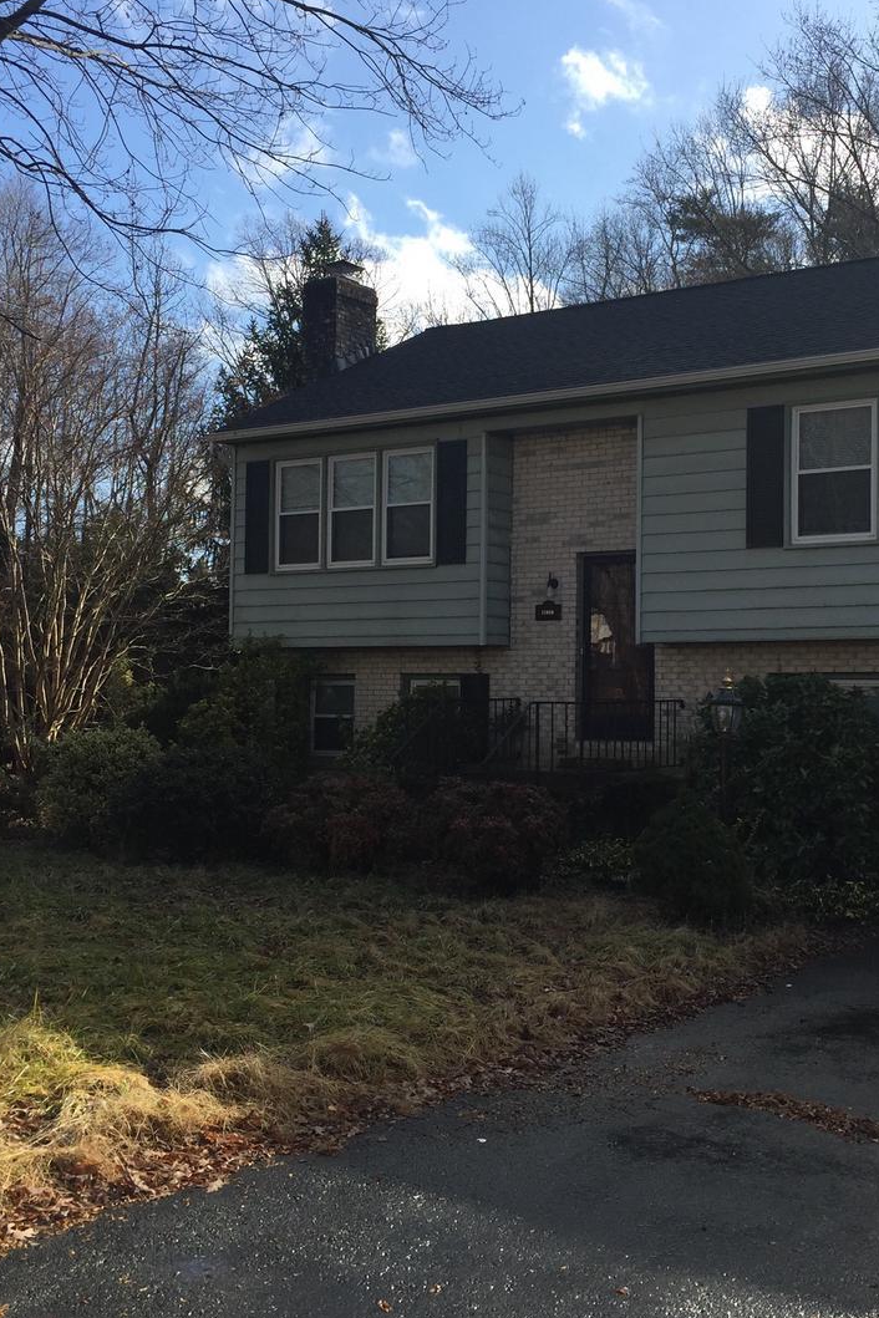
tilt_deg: +1.8
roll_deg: -1.2
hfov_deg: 32.4
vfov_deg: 47.4
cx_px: 566
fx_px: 1502
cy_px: 662
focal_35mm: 41
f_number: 2.2
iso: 32
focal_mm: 4.15
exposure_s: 1/1199
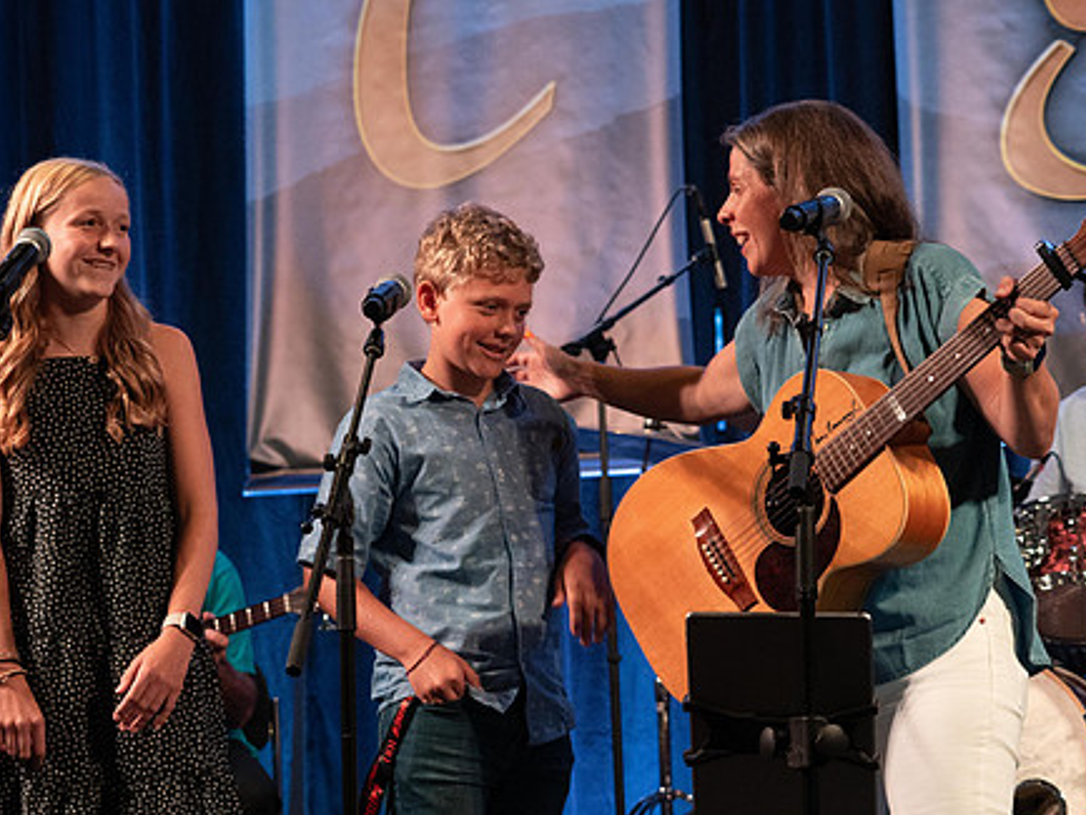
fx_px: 3515
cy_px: 445
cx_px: 424
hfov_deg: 17.5
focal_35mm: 112
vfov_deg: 13.2
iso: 6400
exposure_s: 1/250
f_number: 5.6
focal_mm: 87
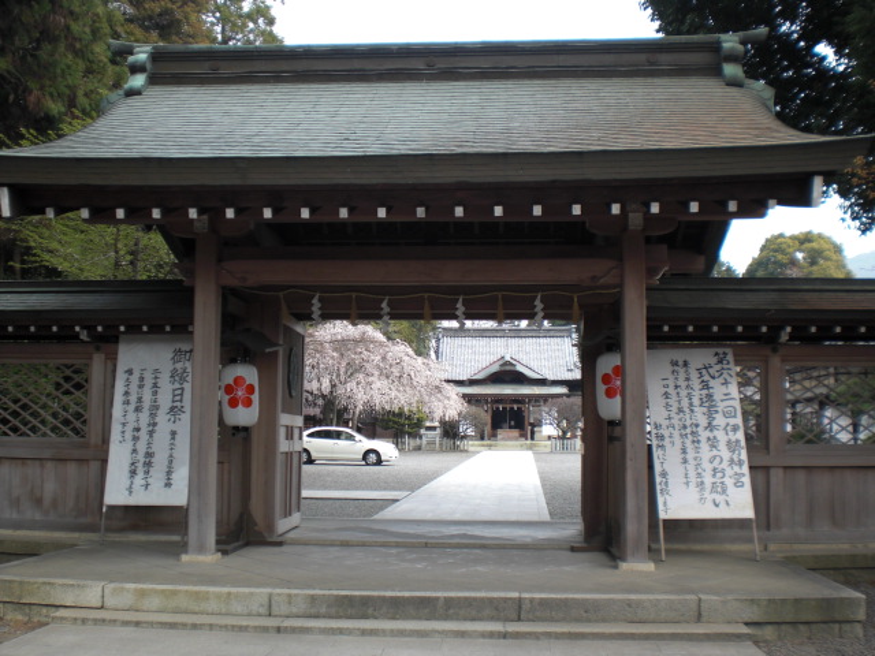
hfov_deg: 49.0
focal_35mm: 38
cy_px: 328
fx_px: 961
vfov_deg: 37.7
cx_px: 438
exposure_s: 1/160
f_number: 3.1
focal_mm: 6.3
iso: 64
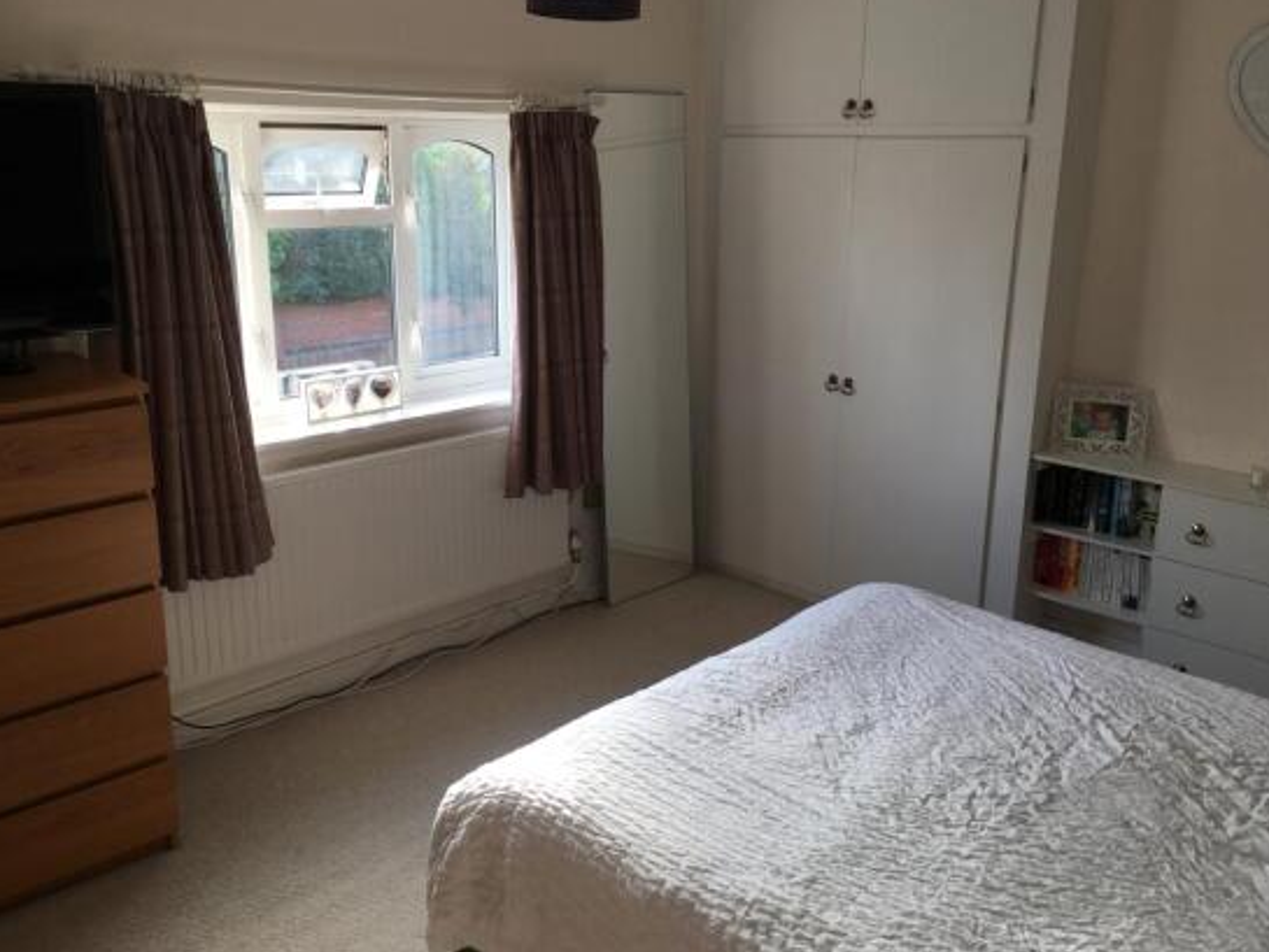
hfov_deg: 58.3
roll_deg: -1.6
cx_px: 623
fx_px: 1137
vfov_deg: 45.4
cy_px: 457
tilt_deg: -14.4
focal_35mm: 31
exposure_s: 1/50
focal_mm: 4.15
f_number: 2.2
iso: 25
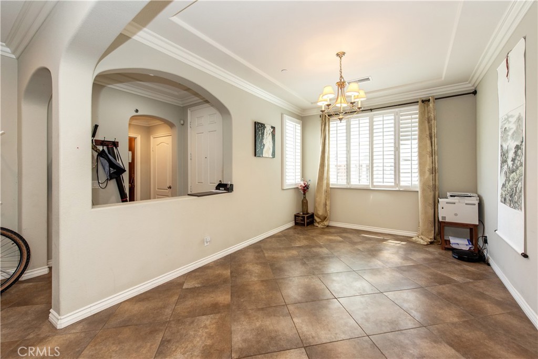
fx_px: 209
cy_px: 180
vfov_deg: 81.2
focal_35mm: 14
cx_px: 269
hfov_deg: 104.2
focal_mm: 14
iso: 800
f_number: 5
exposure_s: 1/100
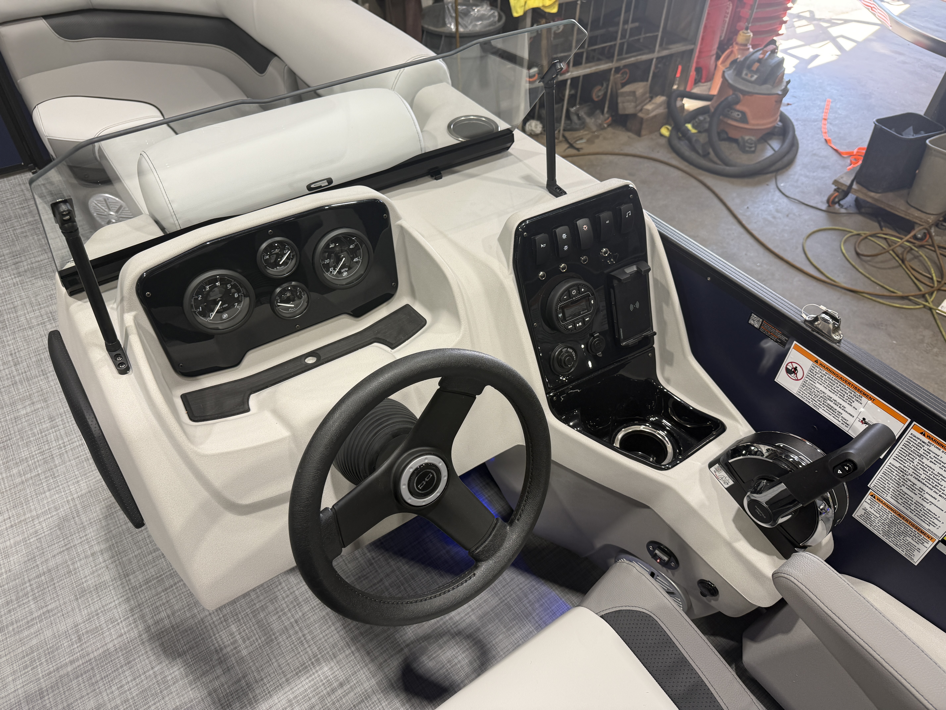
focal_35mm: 24
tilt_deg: -43.4
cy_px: 355
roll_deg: -1.3
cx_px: 473
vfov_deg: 56.8
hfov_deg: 71.6
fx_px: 656
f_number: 1.78
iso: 80
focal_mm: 6.76
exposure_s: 1/120
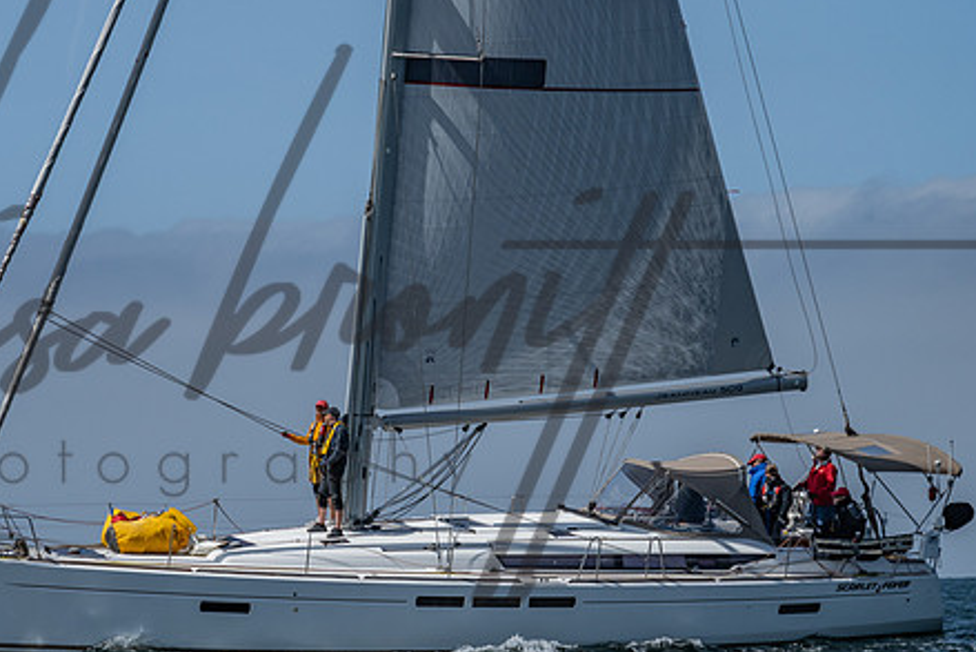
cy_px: 288
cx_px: 449
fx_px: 6373
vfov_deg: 5.9
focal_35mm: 235
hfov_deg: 8.8
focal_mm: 135
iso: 200
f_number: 6.3
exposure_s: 1/2500
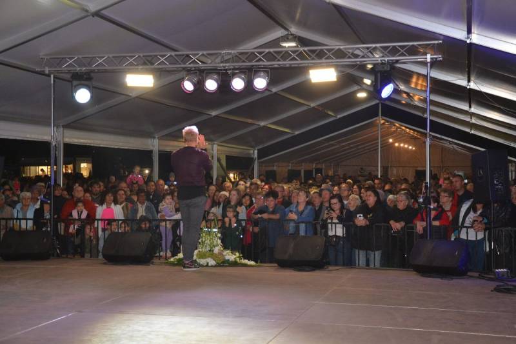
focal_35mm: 52
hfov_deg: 37.9
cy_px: 172
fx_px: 752
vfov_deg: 25.7
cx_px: 258
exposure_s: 1/60
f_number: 4.5
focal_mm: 35
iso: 720
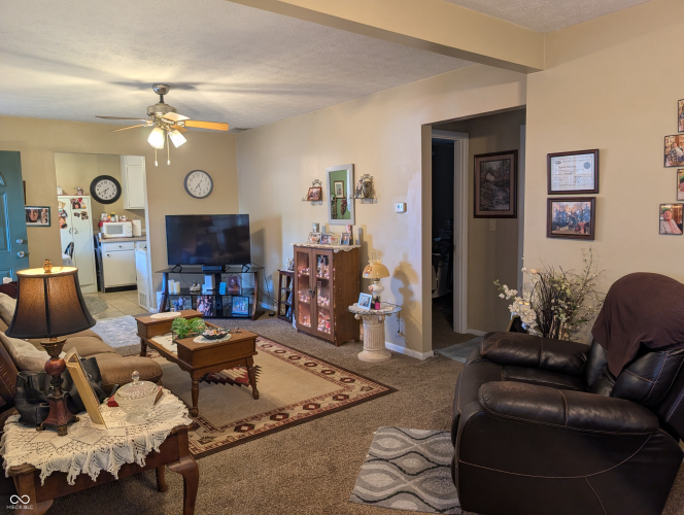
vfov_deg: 56.9
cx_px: 342
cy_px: 258
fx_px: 475
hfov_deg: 71.5
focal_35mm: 24
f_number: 1.68
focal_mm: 6.9
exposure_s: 1/40
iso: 25
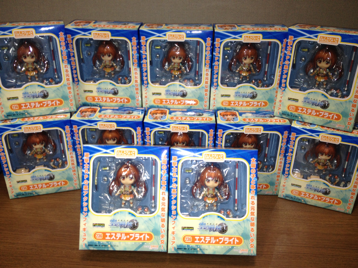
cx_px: 179
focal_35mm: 35
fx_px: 362
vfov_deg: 40.7
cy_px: 134
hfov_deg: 52.6
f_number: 2.4
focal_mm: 4.28
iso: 100
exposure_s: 1/20
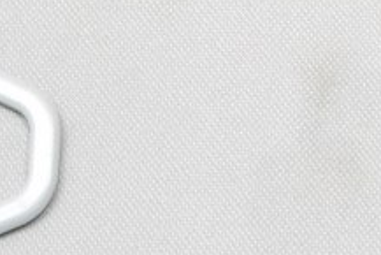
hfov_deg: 11.1
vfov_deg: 7.5
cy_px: 101
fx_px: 1949
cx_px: 376
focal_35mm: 184
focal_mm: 26
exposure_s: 1/160
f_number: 9
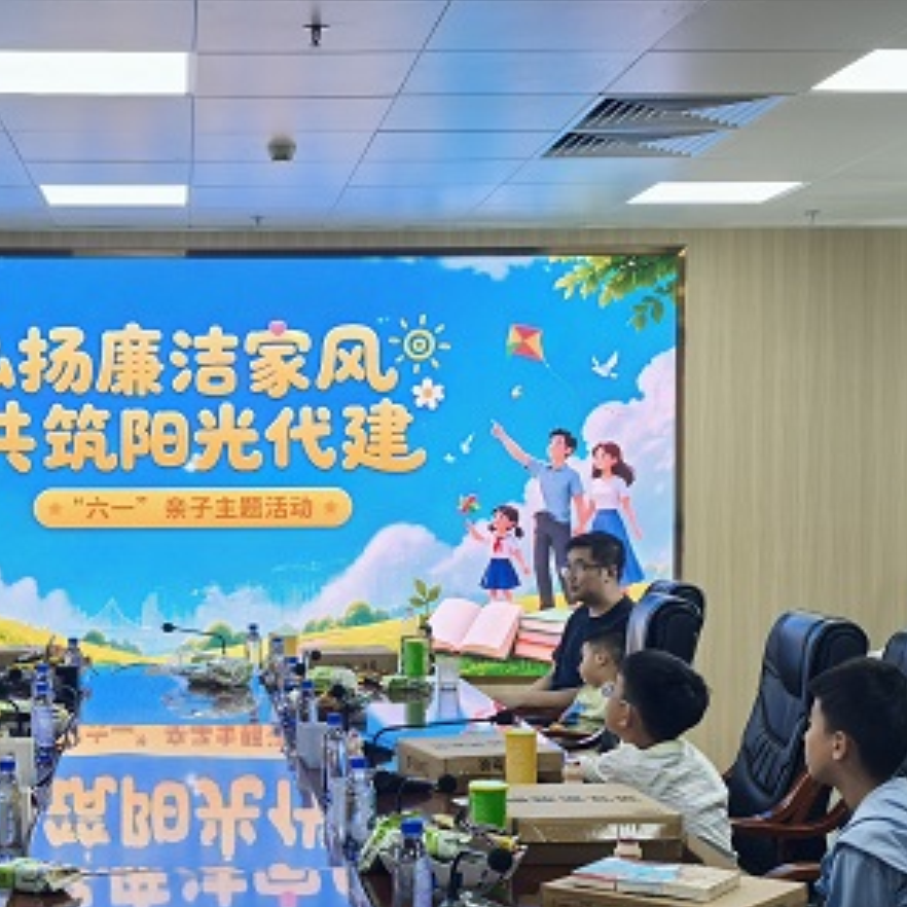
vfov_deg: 26.4
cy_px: 565
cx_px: 247
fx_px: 1927
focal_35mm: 65
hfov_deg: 26.2
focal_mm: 6.98
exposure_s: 1/33.3
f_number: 4
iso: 400
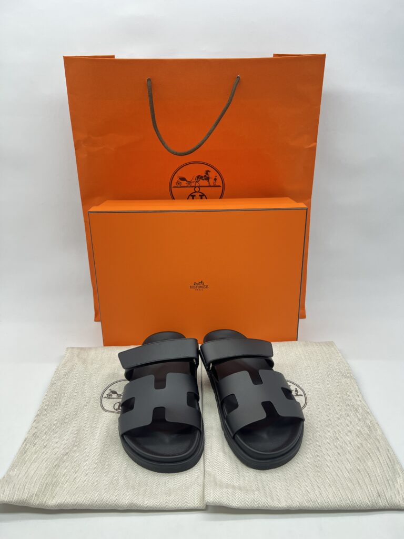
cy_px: 270
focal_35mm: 26
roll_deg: +0.6
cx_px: 202
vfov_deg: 67.3
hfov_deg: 53.1
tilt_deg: -19.2
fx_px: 405
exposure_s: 1/100
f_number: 1.5
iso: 50
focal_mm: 5.7
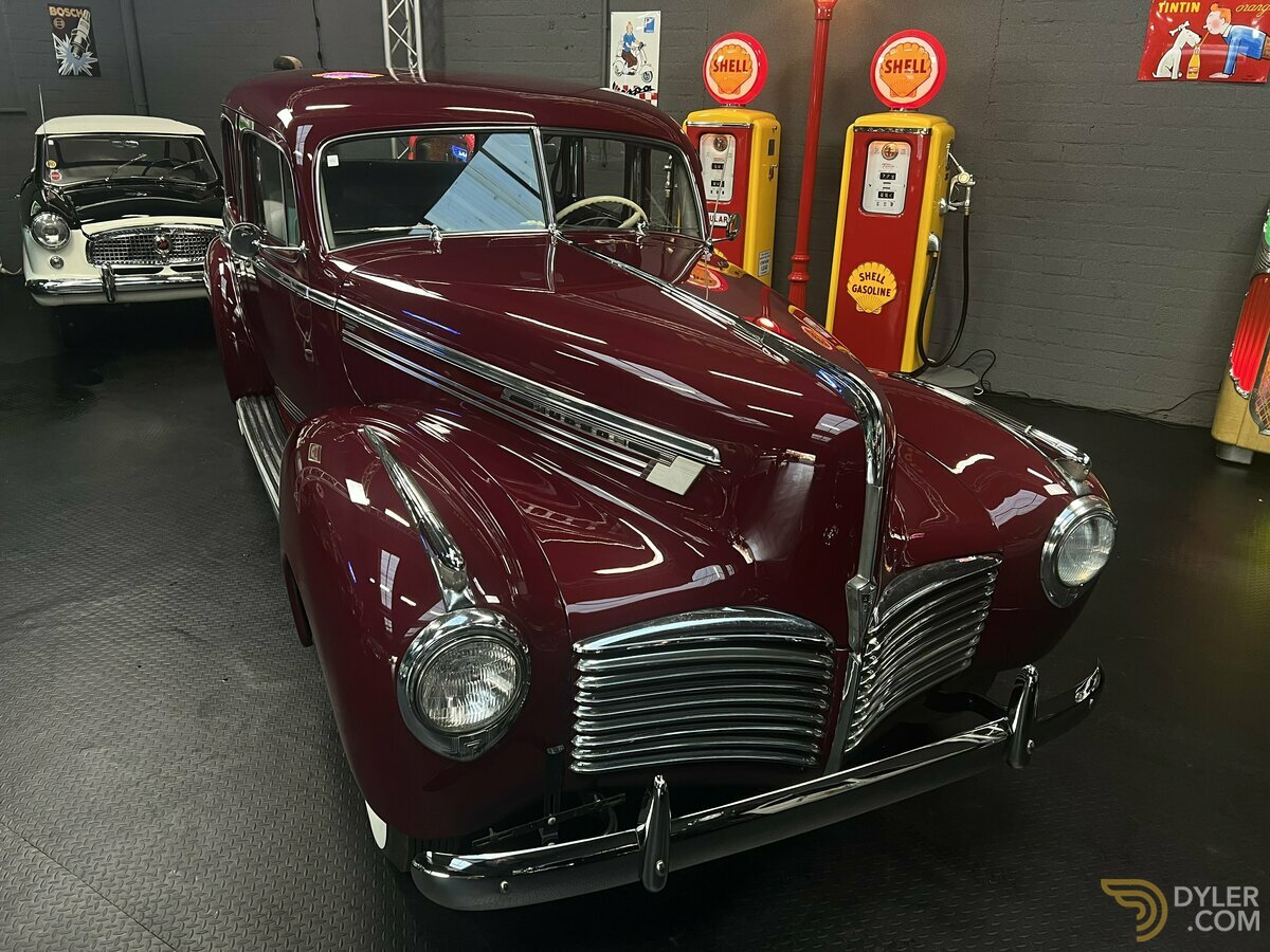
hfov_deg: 67.3
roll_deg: -0.9
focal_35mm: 26
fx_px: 954
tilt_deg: -22.5
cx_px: 635
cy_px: 476
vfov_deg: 53.1
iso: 100
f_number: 1.5
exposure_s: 1/50
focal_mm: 5.7
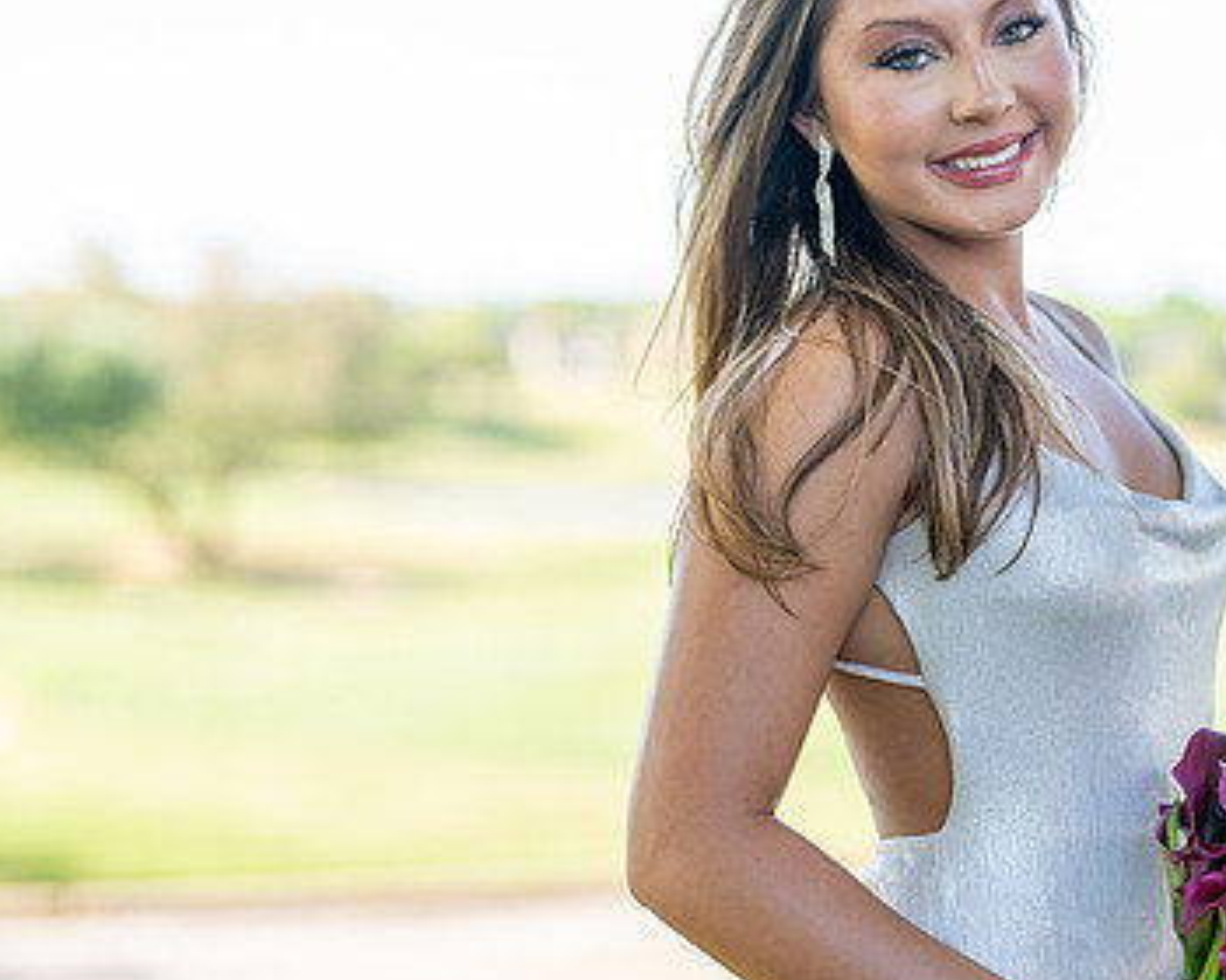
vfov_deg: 16.9
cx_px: 1007
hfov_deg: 20.8
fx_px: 3302
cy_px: 554
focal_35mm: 91
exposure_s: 1/1000
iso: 160
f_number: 1.6
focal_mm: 50
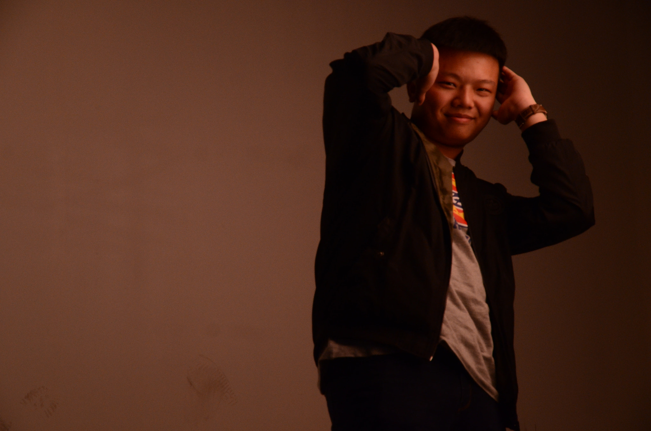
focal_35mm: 75
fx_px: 1353
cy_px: 216
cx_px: 326
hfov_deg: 27.0
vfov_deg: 18.1
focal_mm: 50
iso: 1250
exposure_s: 1/80
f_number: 5
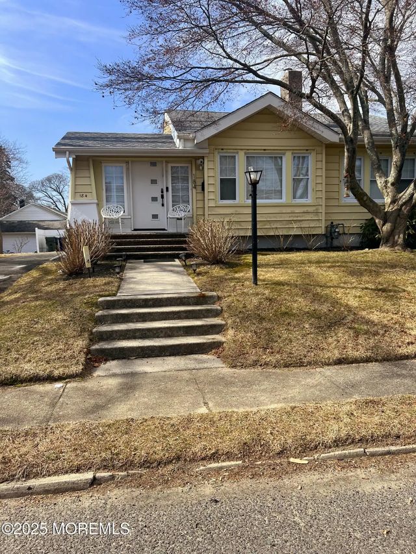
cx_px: 208
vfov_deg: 67.3
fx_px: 417
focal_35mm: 26
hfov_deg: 53.1
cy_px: 277
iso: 50
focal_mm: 5.7
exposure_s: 1/3333
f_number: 1.5
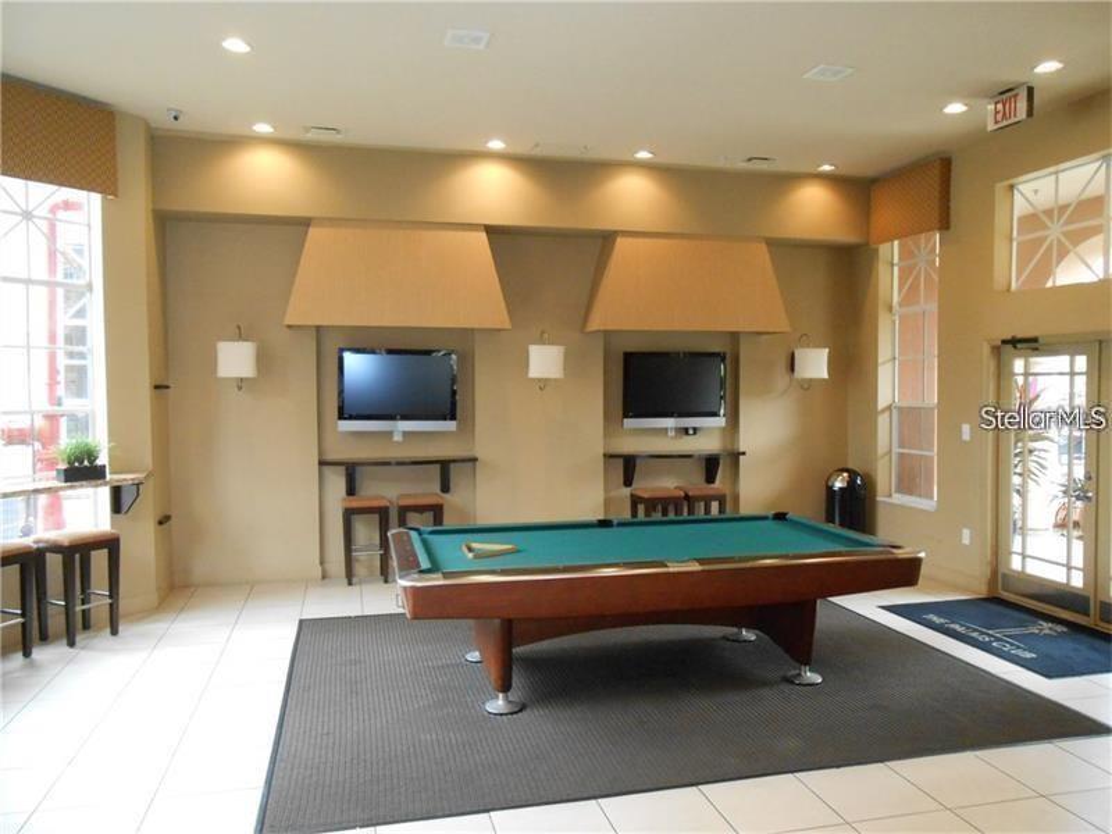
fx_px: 835
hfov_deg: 67.3
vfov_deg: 53.1
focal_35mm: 26
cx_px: 556
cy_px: 417
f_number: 3.5
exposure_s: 1/25
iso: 500
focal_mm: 4.6
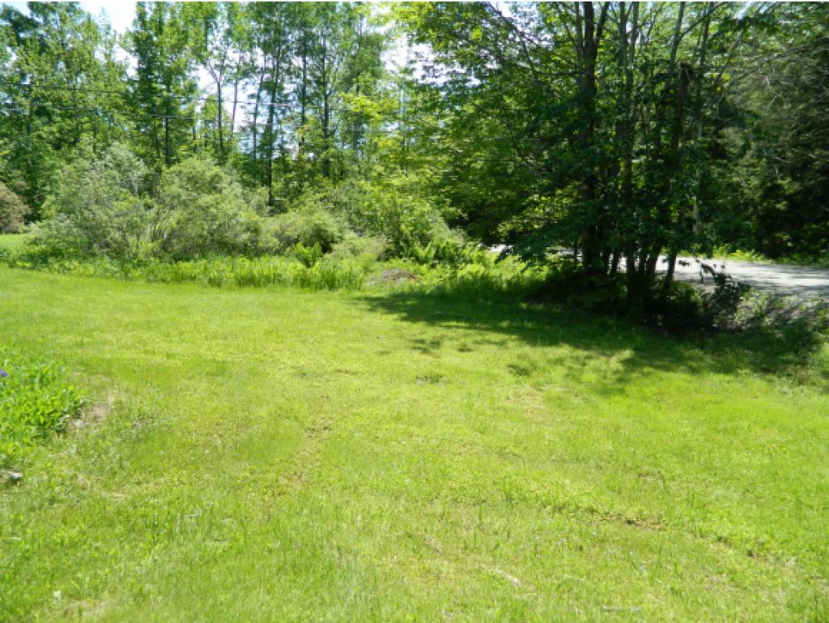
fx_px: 599
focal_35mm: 25
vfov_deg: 54.9
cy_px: 312
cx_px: 414
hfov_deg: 69.4
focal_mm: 4.5
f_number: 3.1
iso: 110
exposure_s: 1/800
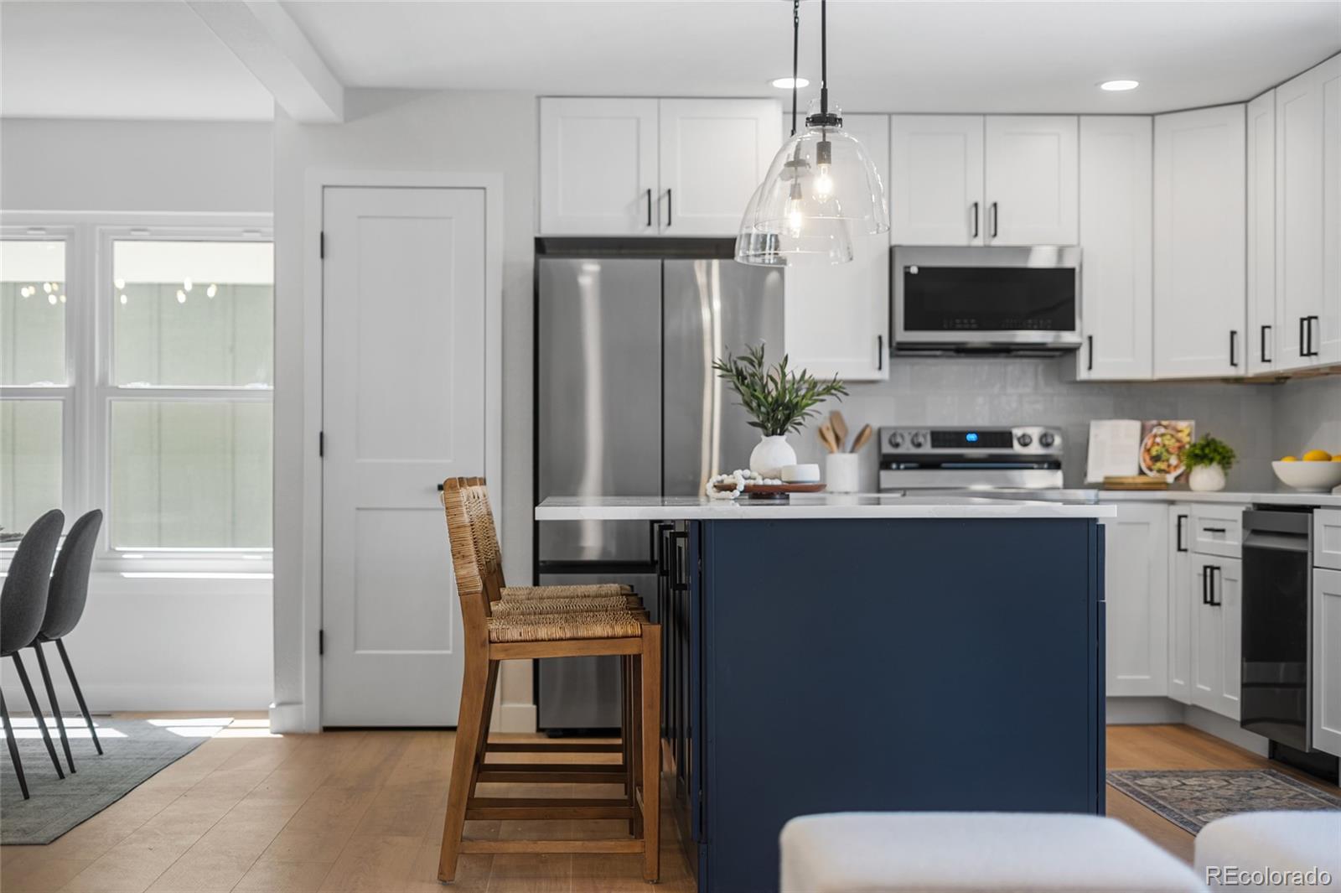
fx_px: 1861
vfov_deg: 27.0
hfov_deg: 39.6
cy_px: 446
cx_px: 670
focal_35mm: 50
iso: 200
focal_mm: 50
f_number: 1.8
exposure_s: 1/40
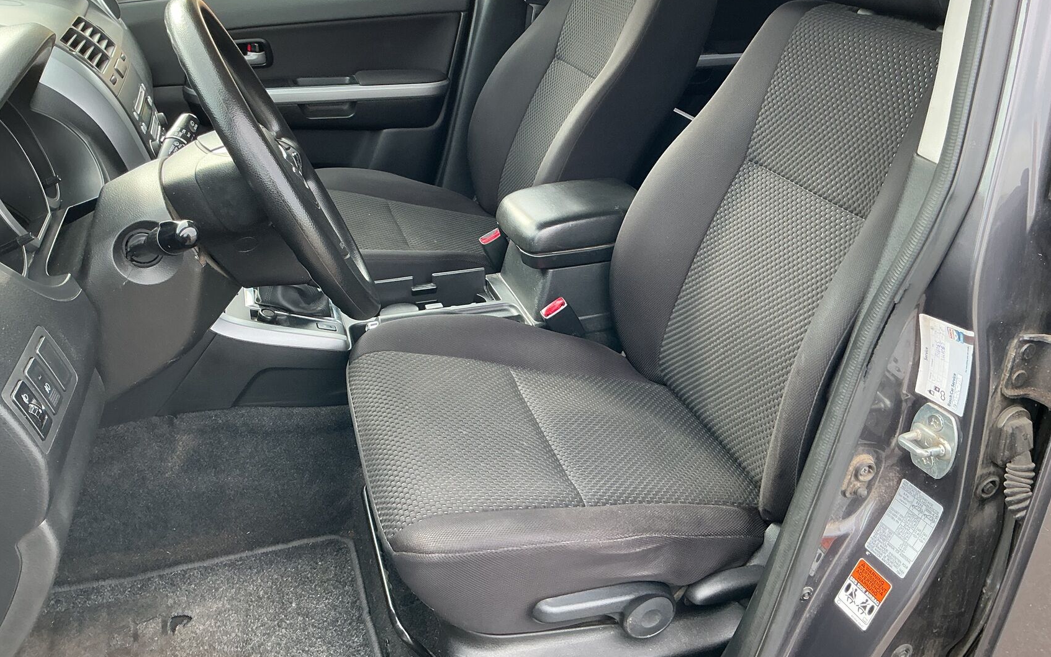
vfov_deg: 40.5
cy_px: 271
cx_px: 529
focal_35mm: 31
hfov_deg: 61.2
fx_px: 888
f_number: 1.8
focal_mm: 3
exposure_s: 1/120
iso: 50
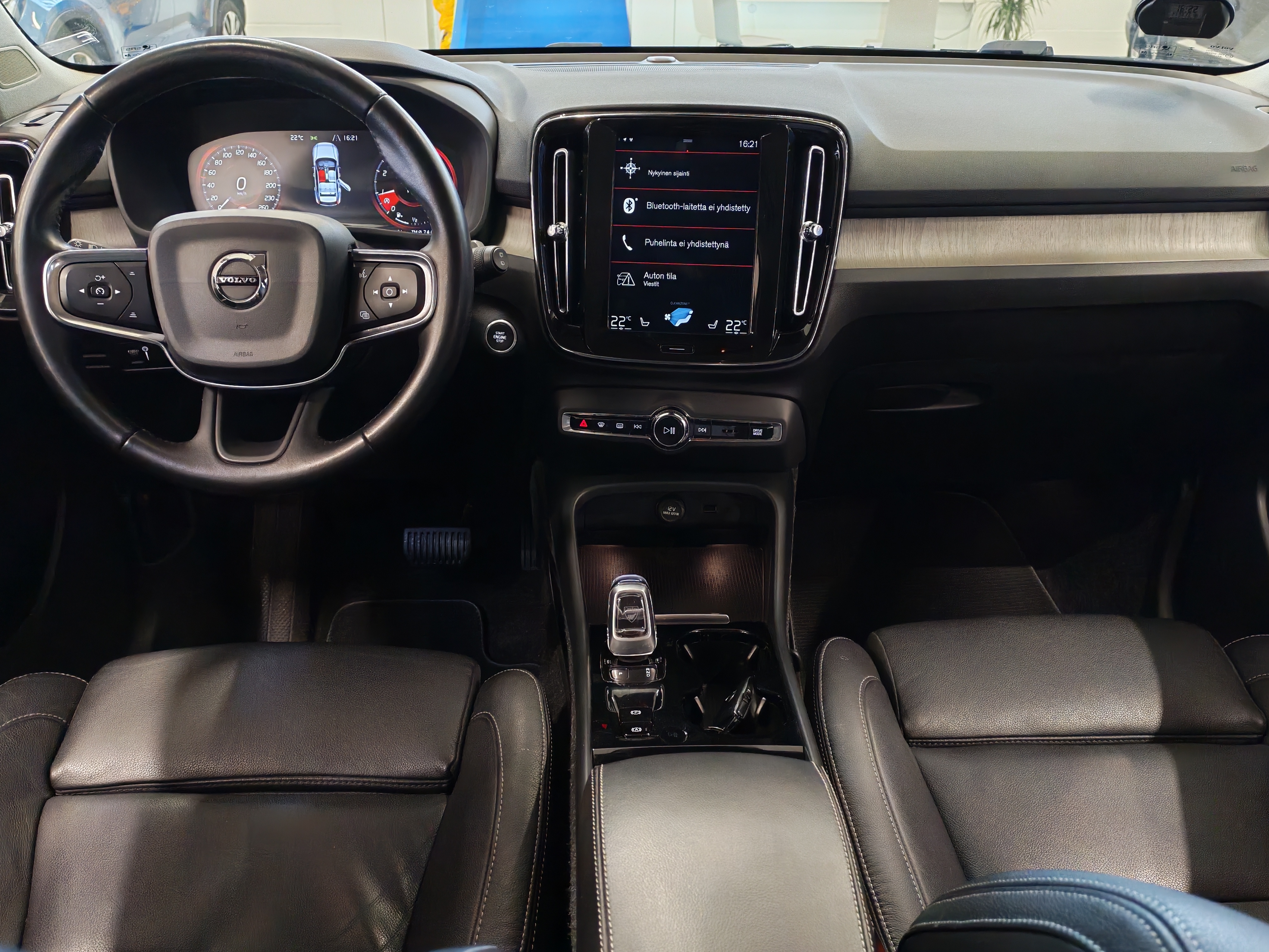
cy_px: 476
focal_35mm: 30
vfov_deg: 46.8
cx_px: 634
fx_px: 1100
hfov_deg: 60.0
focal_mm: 6.12
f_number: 1.9
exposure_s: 1/100
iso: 1250
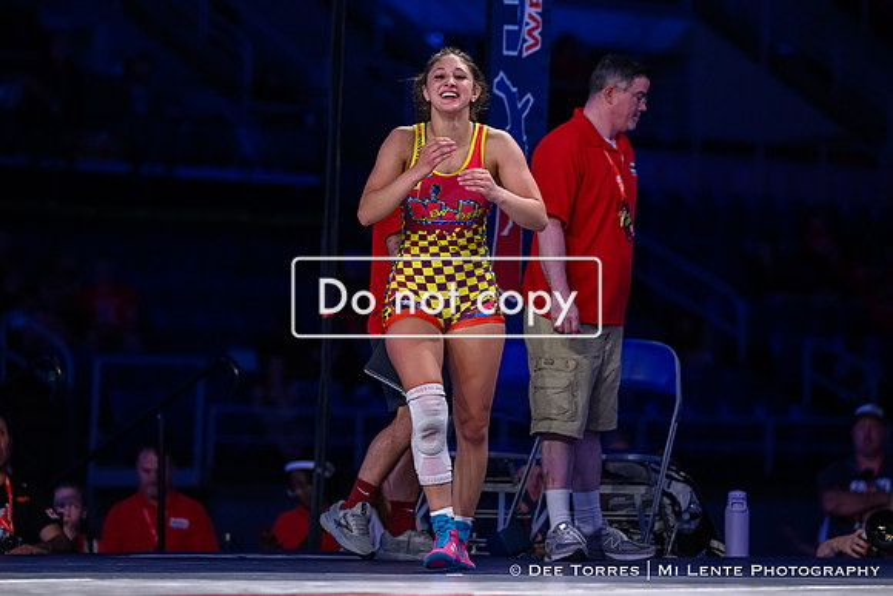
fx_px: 5190
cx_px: 421
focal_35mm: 209
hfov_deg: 9.8
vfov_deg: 6.6
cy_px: 229
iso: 5000
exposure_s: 1/800
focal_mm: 170
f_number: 3.5
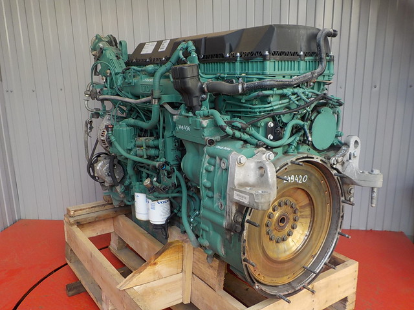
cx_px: 207
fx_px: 359
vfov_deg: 46.8
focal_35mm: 30
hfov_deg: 60.0
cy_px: 155
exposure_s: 1/80
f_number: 3.3
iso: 125
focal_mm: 4.1
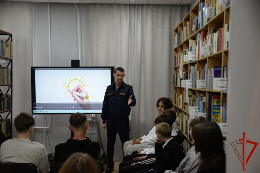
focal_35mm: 48
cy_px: 86
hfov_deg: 41.1
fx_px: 347
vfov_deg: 28.1
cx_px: 130
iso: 400
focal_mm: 48
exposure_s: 1/60
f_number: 4
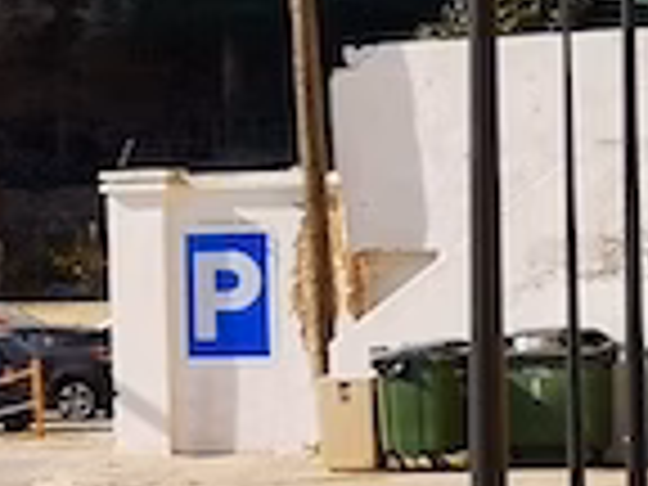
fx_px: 4792
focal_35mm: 256
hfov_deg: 7.1
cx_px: -1062
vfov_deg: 5.8
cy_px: 351
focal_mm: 3.95
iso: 50
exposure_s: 1/2208
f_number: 1.8
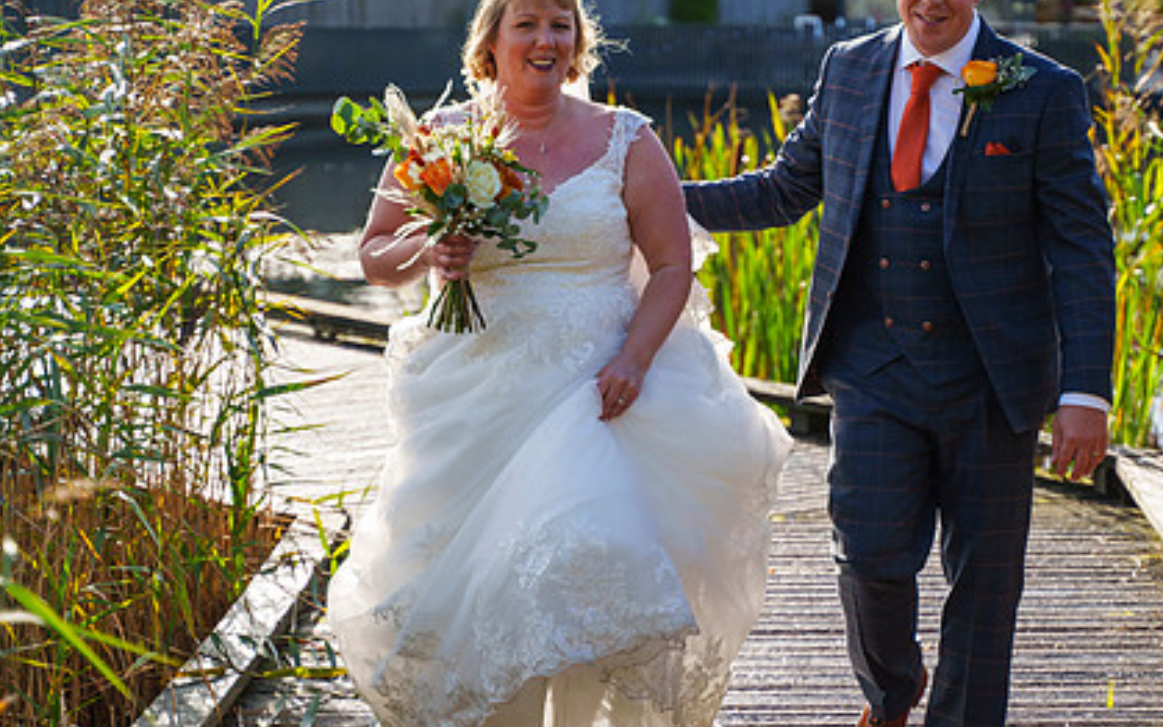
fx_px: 3424
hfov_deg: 19.2
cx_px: 735
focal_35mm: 108
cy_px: 309
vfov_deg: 12.1
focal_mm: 75
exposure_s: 1/3200
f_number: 3.2
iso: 400
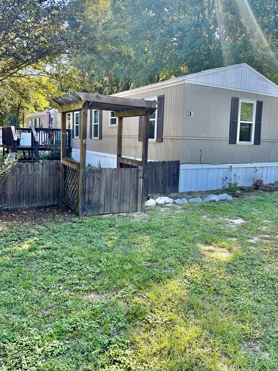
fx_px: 289
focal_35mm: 27
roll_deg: -1.8
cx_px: 140
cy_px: 169
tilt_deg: -4.3
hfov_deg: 51.3
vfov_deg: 65.2
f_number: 1.78
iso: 80
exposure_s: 1/398
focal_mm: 6.86
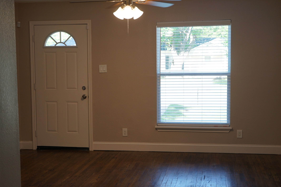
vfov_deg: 27.0
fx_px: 390
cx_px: 143
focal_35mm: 50
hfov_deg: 39.6
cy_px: 94
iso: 320
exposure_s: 1/60
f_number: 4.5
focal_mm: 49
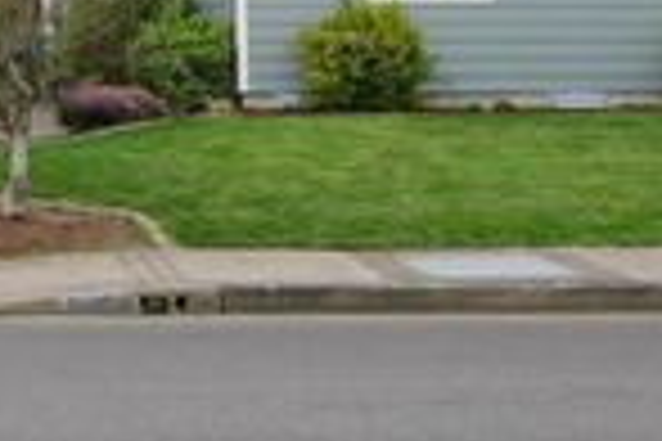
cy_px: -286
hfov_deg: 19.5
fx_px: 1876
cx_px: 5
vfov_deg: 12.5
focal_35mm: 102
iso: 125
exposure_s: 1/250
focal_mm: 20.2
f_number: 5.6
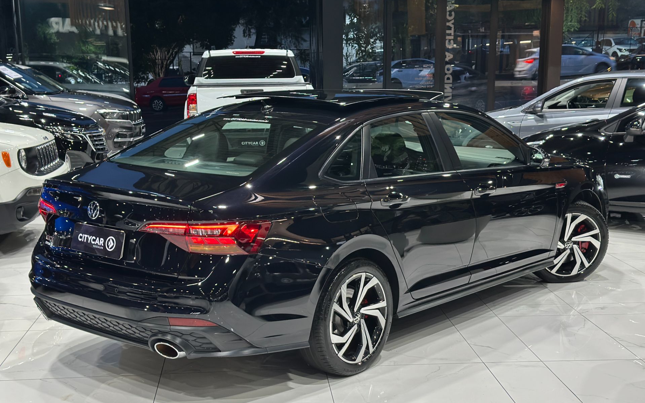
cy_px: 238
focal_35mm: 51
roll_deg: +0.4
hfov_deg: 39.6
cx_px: 323
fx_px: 897
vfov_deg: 25.3
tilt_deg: -12.0
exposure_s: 1/60
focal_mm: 6.86
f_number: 1.78
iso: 160
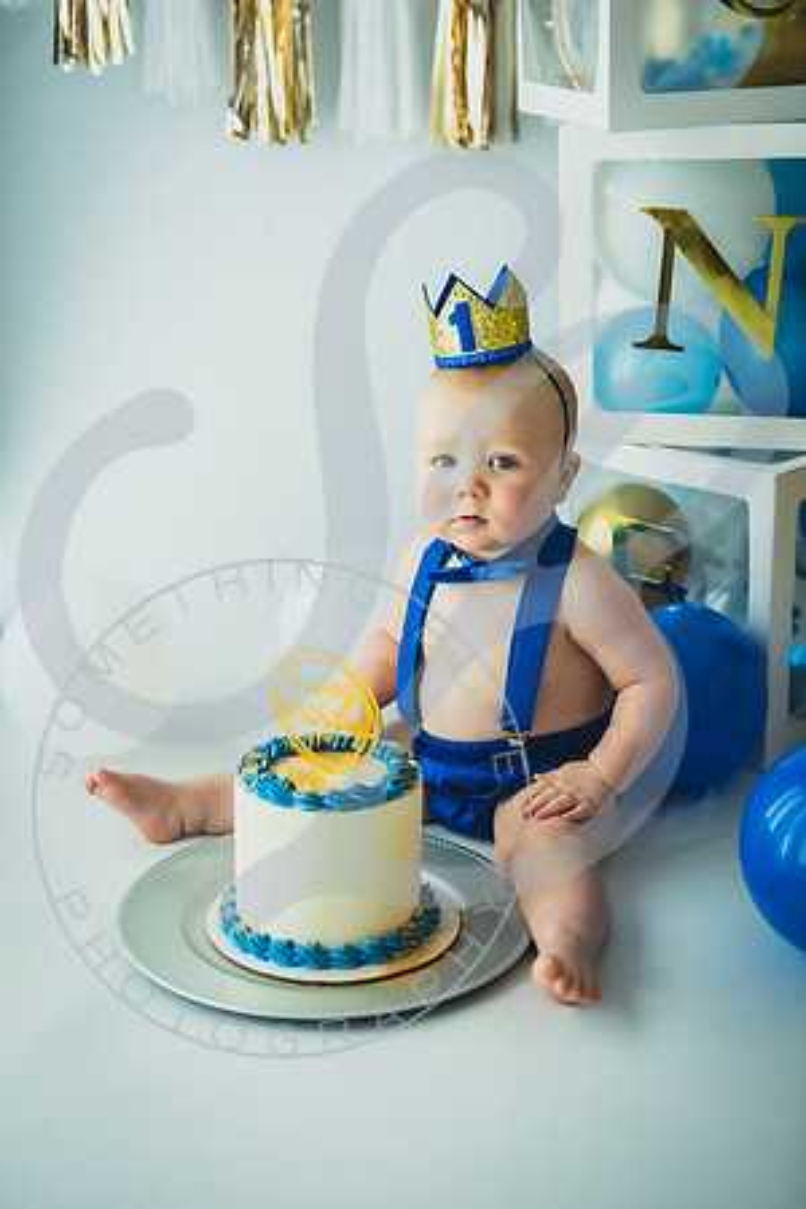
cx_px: 403
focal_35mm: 48
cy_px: 604
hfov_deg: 28.1
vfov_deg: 41.1
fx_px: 1612
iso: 200
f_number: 2.8
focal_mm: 48
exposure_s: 1/125
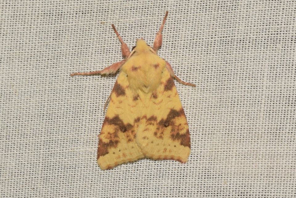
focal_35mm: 210
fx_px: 1727
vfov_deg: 6.5
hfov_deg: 9.8
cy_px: 99
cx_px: 148
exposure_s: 1/200
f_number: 14
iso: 400
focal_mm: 140
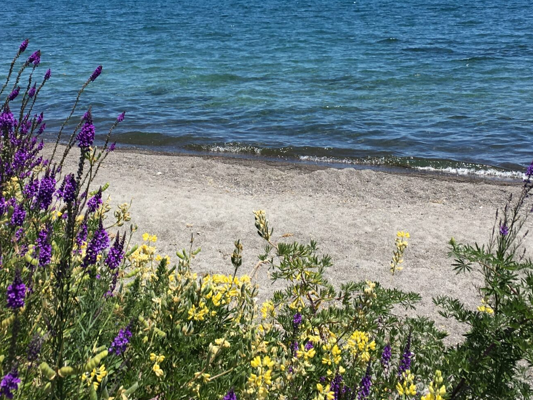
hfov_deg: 33.8
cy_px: 63
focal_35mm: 57
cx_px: 265
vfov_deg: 25.1
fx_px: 878
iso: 25
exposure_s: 1/1748
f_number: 2.2
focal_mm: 4.15
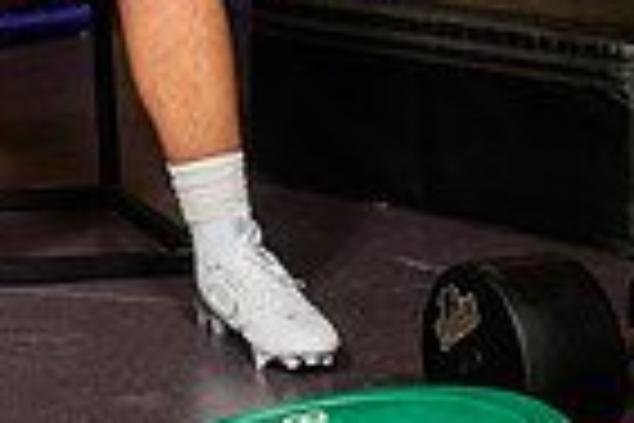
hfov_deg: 15.8
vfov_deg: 9.8
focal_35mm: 128
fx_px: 2254
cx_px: 67
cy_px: -495
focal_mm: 40
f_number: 5.6
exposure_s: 1/250
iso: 500
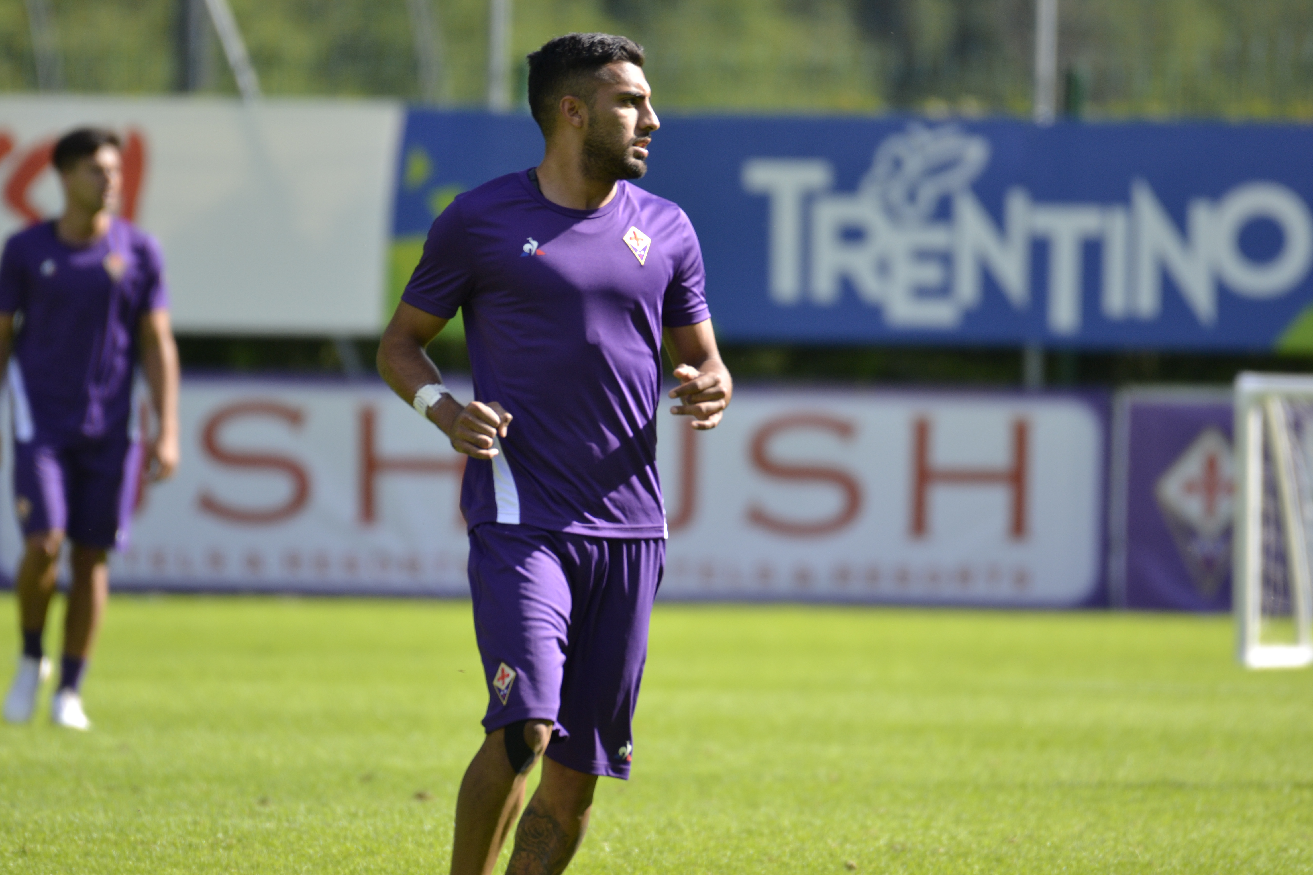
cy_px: 438
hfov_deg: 2.7
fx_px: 27352
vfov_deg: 1.8
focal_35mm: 750
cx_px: 656
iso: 320
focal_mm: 500
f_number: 5.6
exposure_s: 1/500
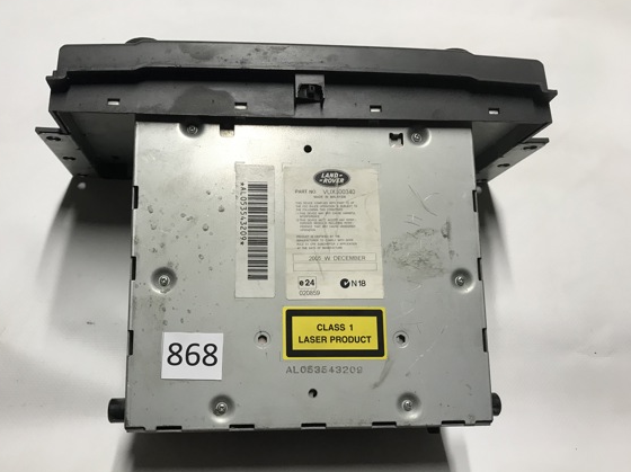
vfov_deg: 44.1
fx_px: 583
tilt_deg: -64.7
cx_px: 272
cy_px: 253
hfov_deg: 56.6
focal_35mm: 32
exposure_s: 1/33
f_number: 1.8
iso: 25
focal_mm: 3.99
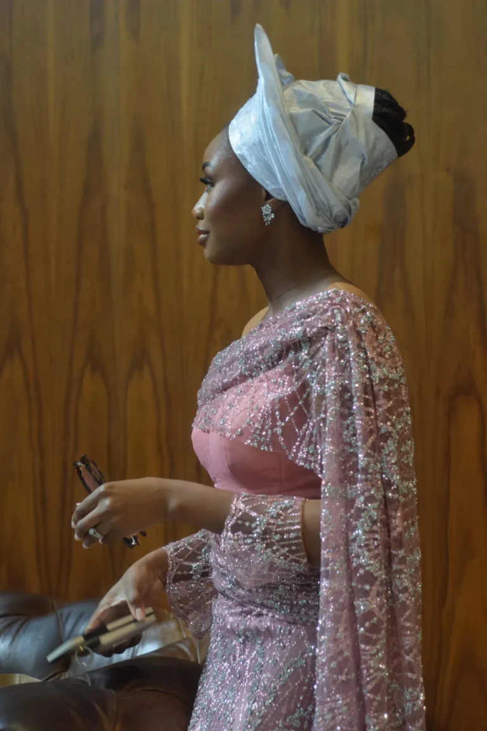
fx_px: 1522
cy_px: 366
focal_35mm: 75
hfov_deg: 18.2
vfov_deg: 27.0
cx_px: 244
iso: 800
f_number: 2.2
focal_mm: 50
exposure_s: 1/160
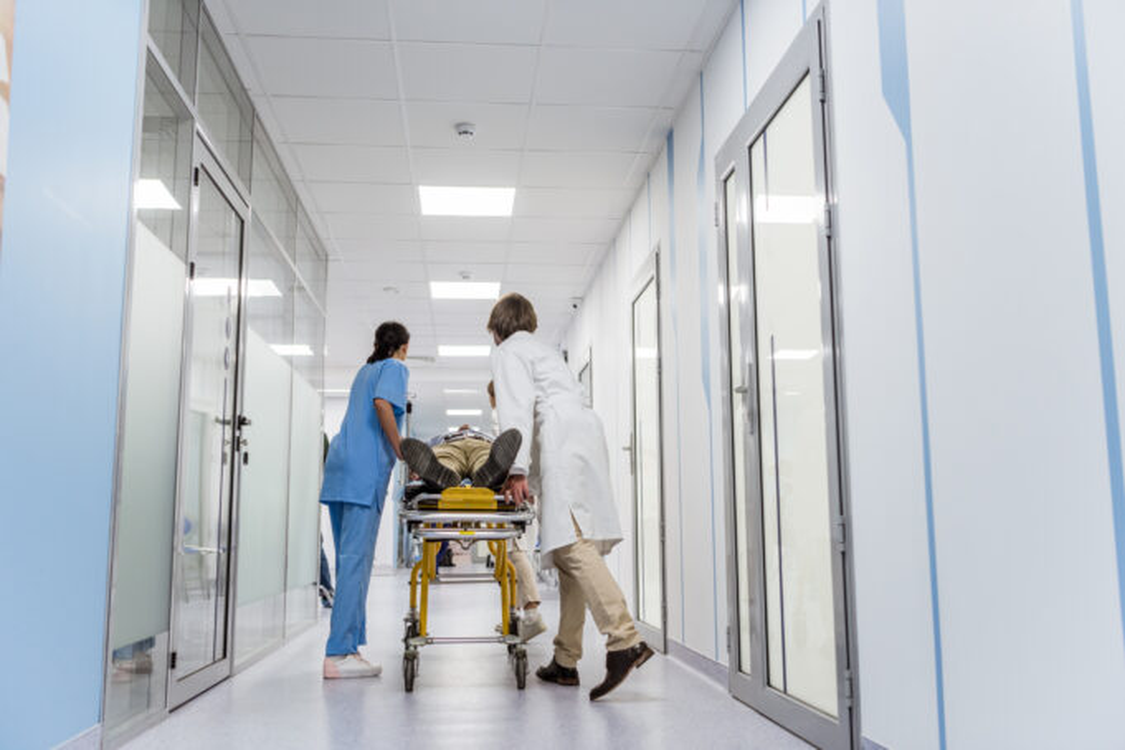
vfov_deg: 38.9
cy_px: 375
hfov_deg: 55.8
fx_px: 1062
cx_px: 562
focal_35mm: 34
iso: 400
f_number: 2.8
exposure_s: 1/80
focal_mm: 34
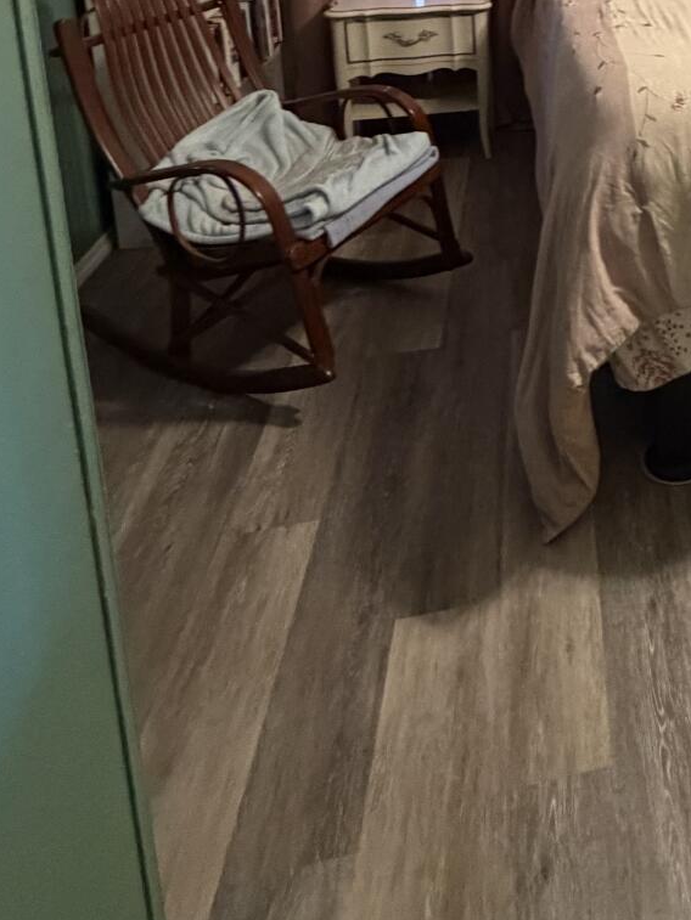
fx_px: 985
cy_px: -51
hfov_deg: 32.6
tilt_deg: -11.4
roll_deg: -2.0
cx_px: 808
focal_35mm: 37
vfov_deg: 41.7
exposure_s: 1/60
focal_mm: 2.22
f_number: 2.2
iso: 640
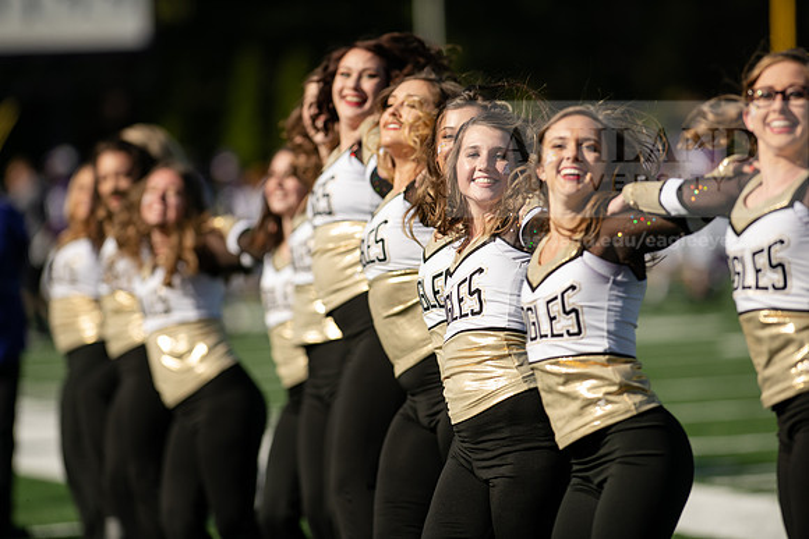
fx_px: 6743
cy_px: 270
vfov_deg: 4.6
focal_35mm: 300
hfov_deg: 6.9
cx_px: 404
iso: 125
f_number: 3.5
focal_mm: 300
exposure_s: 1/2000
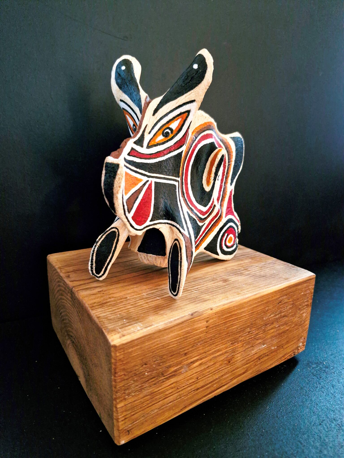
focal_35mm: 23
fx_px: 305
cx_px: 172
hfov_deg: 58.9
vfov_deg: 73.9
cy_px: 229
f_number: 1.8
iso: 1250
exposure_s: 1/25
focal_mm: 5.54
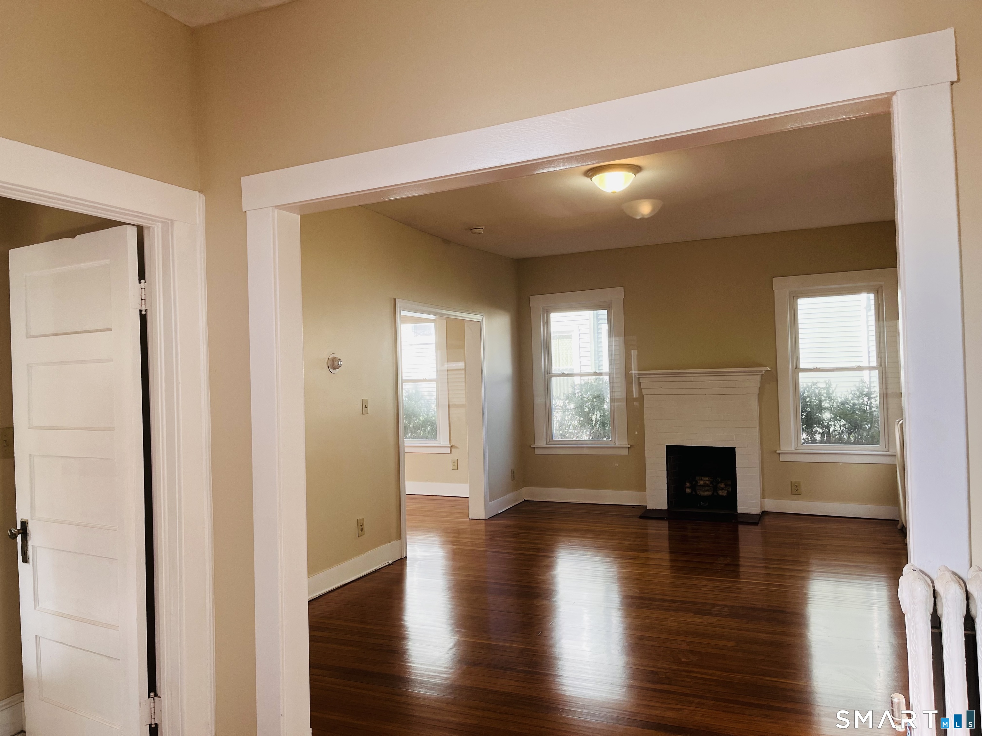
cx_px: 491
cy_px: 368
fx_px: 738
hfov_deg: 67.3
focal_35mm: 26
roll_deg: +1.7
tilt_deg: +0.7
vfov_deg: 53.1
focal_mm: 5.1
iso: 64
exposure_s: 1/138
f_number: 1.6
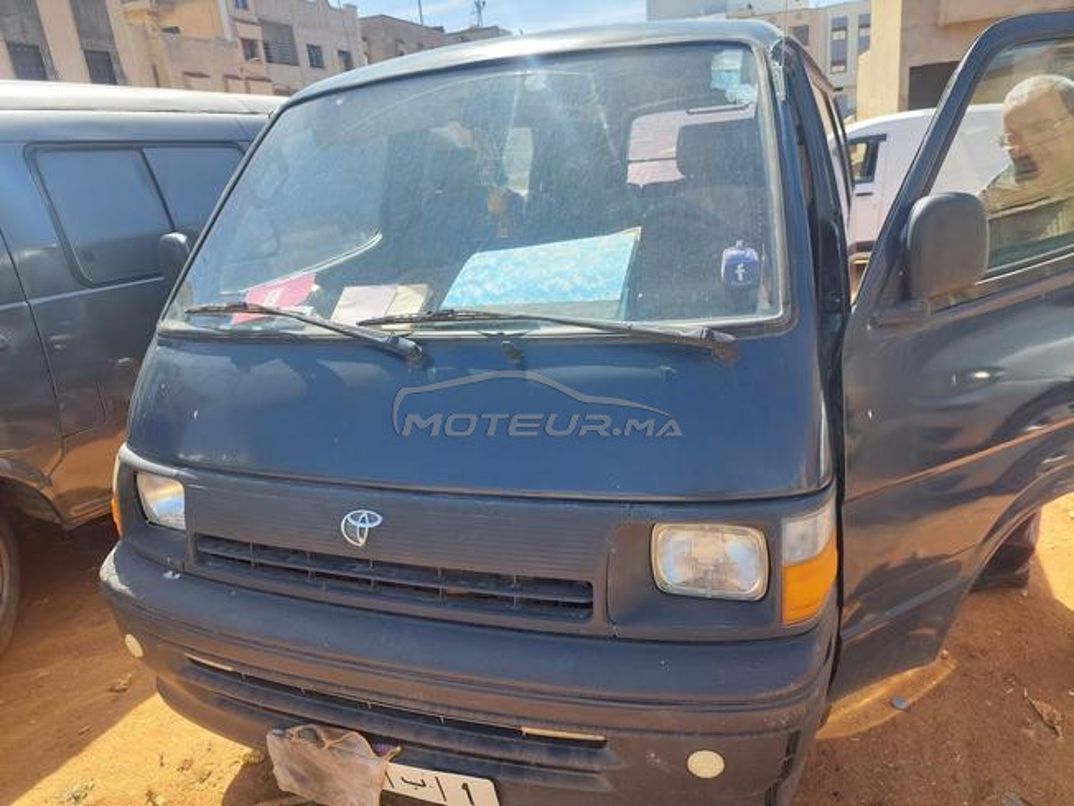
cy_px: 403
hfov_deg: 71.6
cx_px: 537
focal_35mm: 24
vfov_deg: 56.8
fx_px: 745
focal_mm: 5.23
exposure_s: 1/435
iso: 40
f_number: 1.8
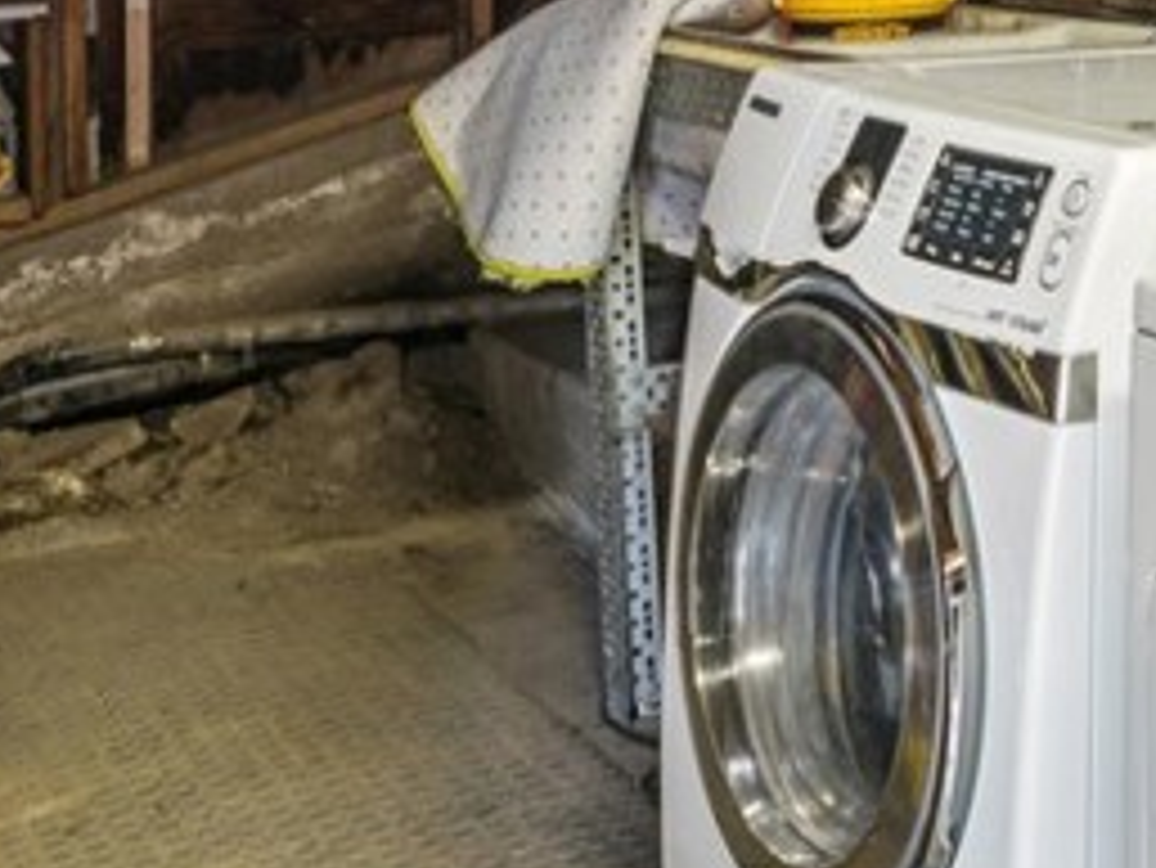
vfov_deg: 19.9
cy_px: -148
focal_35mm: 70
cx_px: 1138
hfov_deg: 26.5
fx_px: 2331
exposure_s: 2.5
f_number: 13
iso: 100
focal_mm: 18.2
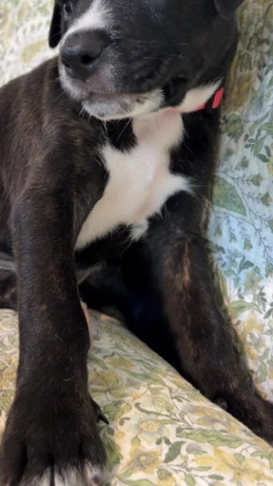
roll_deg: +7.1
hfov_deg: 31.8
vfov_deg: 53.2
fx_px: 476
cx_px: 98
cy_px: 172
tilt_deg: -28.0
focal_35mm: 37
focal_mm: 5.96
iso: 320
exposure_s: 1/60
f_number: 1.6
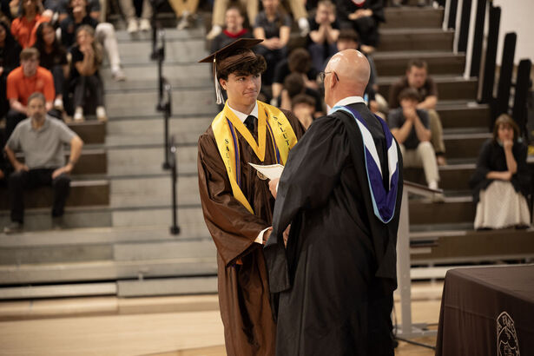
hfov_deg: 16.4
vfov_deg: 11.0
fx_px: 1854
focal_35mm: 125
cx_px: 267
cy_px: 178
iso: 1600
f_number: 2.8
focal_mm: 125
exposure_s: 1/100
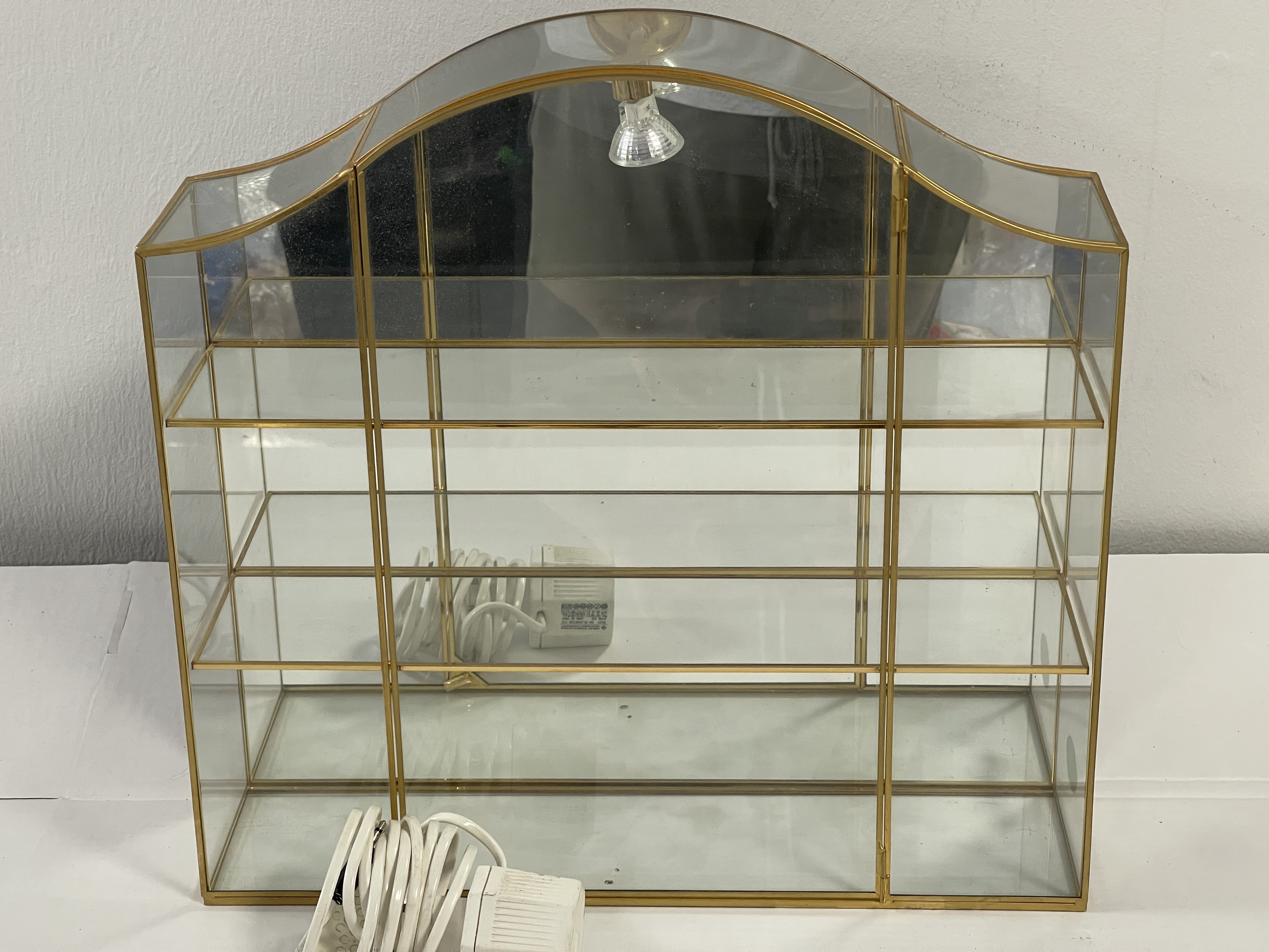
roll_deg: +0.4
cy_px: 476
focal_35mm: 64
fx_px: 2346
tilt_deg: -24.4
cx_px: 634
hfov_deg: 30.3
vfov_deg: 22.9
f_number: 2.2
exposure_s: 1/50
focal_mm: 7.5
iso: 160
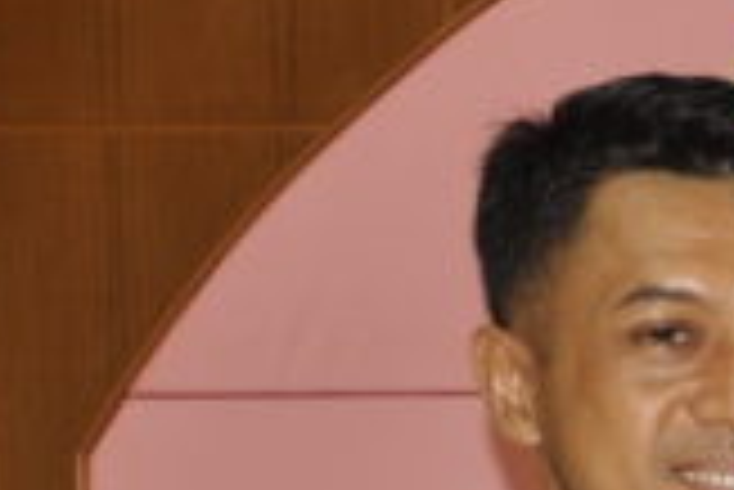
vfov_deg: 9.1
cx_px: 1432
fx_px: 3000
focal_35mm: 147
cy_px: 787
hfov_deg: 12.4
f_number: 3.8
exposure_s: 1/60
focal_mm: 22
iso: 640
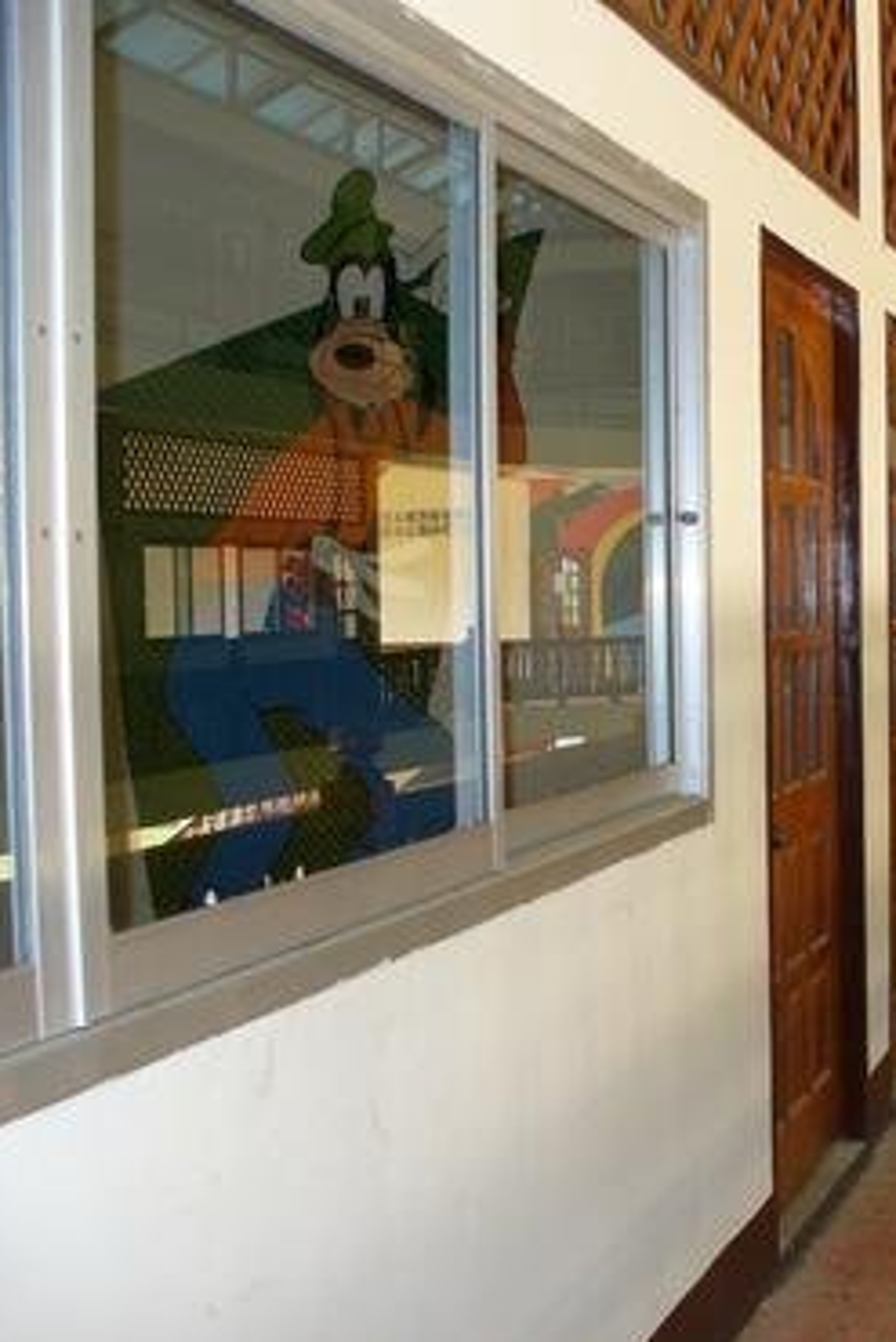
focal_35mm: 52
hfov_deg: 25.2
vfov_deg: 38.2
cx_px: 809
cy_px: 676
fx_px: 1939
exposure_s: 1/60
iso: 150
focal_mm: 6.1
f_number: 2.8
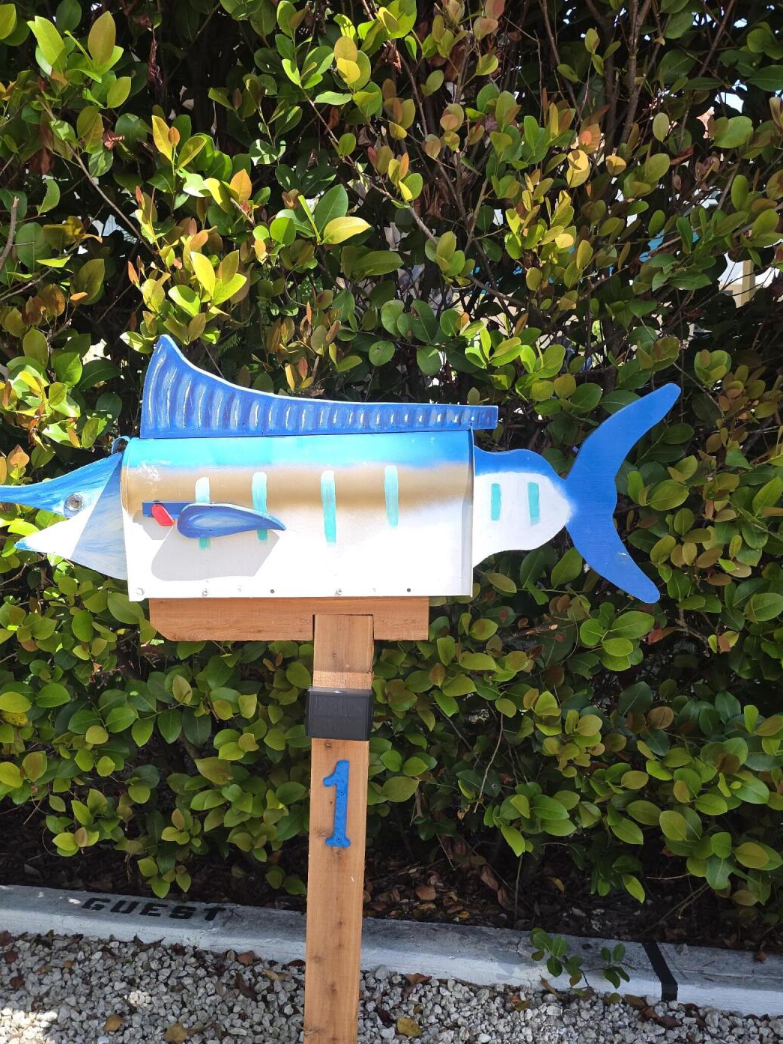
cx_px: 288
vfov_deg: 54.9
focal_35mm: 33
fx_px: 996
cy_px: 630
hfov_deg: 42.6
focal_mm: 6.25
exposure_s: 1/190
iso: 12
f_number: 1.7
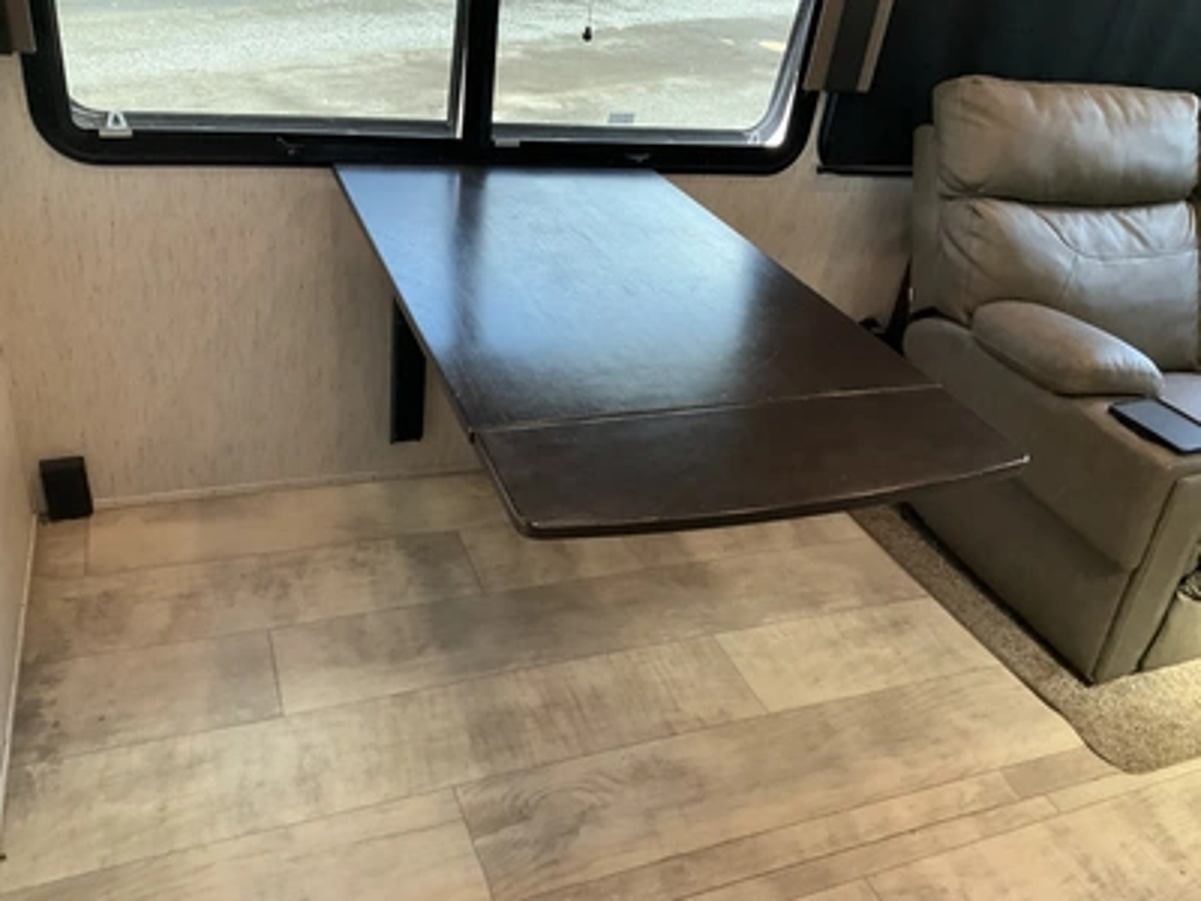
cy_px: 450
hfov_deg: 61.7
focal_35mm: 29
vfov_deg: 48.2
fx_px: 1006
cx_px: 600
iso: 125
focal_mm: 3
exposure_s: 1/60
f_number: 1.8
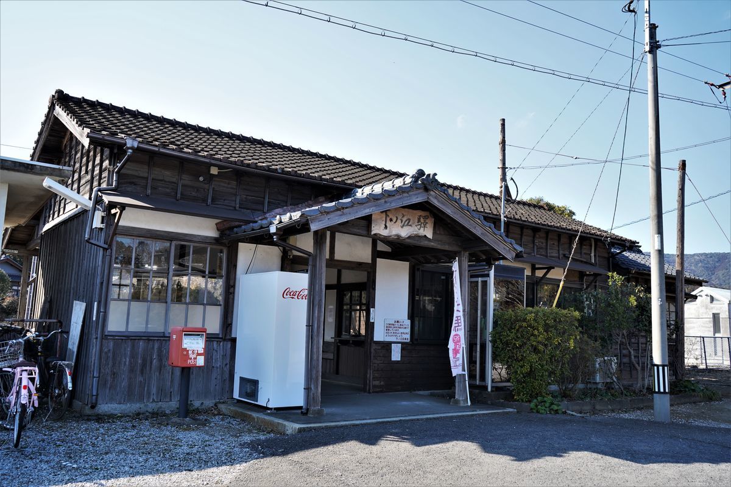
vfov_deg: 45.0
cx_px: 366
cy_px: 244
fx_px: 589
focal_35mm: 29
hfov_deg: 63.7
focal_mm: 29
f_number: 6.3
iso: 100
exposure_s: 1/160
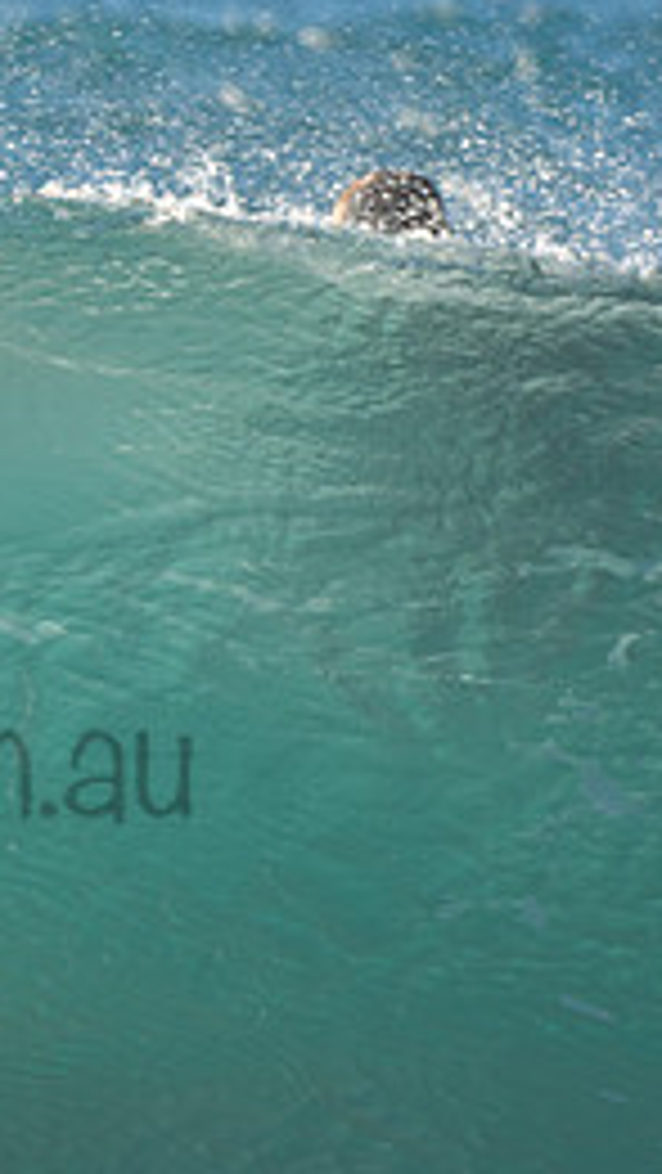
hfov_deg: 0.7
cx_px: -284
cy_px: 713
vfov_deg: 1.2
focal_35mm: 1745
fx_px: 54402
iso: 320
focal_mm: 500
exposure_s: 1/800
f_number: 5.6
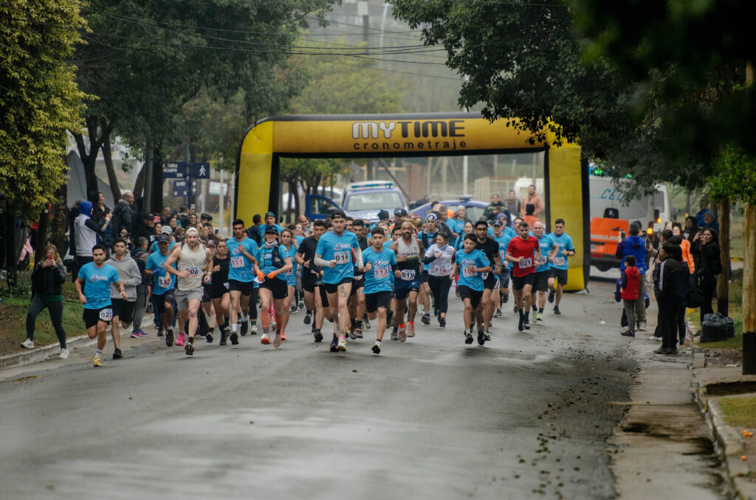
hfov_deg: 6.9
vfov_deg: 4.6
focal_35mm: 300
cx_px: 378
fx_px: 6286
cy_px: 250
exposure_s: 1/640
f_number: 2.8
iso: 640
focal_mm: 200
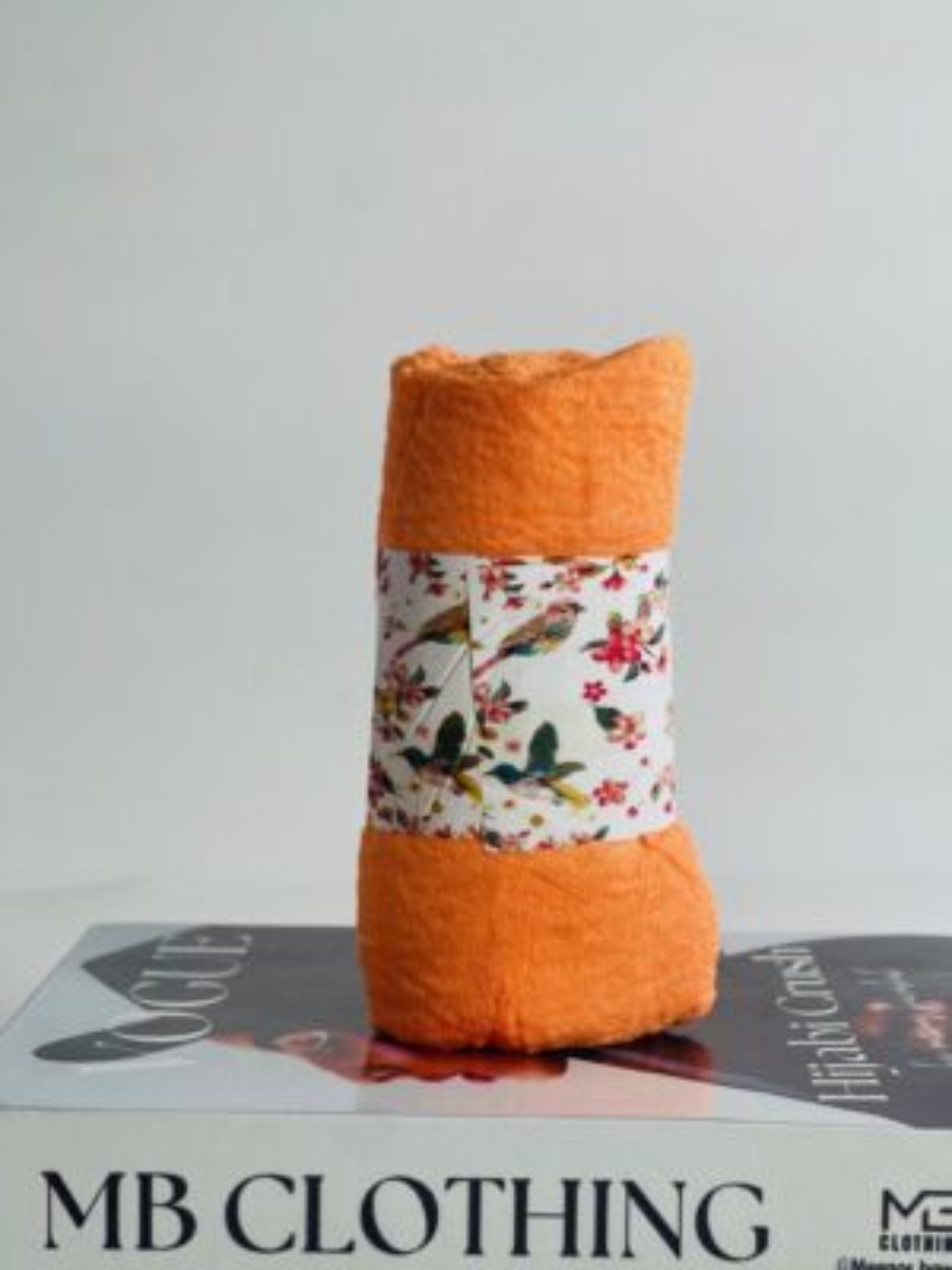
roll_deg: -0.7
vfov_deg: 30.3
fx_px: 2347
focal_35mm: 64
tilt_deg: -4.4
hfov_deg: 22.9
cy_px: 635
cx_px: 476
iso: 20
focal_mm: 7.5
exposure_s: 1/121
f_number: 2.2
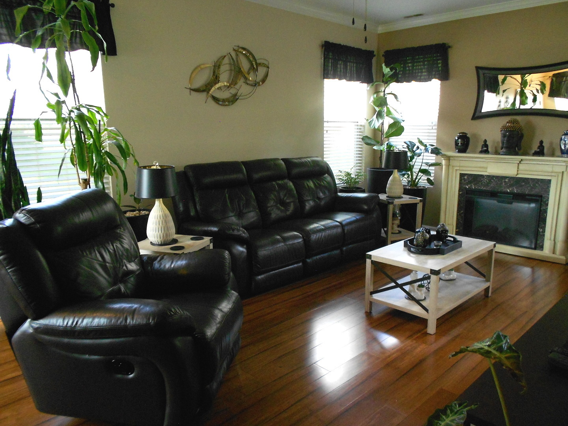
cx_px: 284
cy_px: 213
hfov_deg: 67.3
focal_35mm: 26
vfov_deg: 53.1
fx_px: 427
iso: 400
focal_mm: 4.6
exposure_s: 1/30
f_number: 3.2
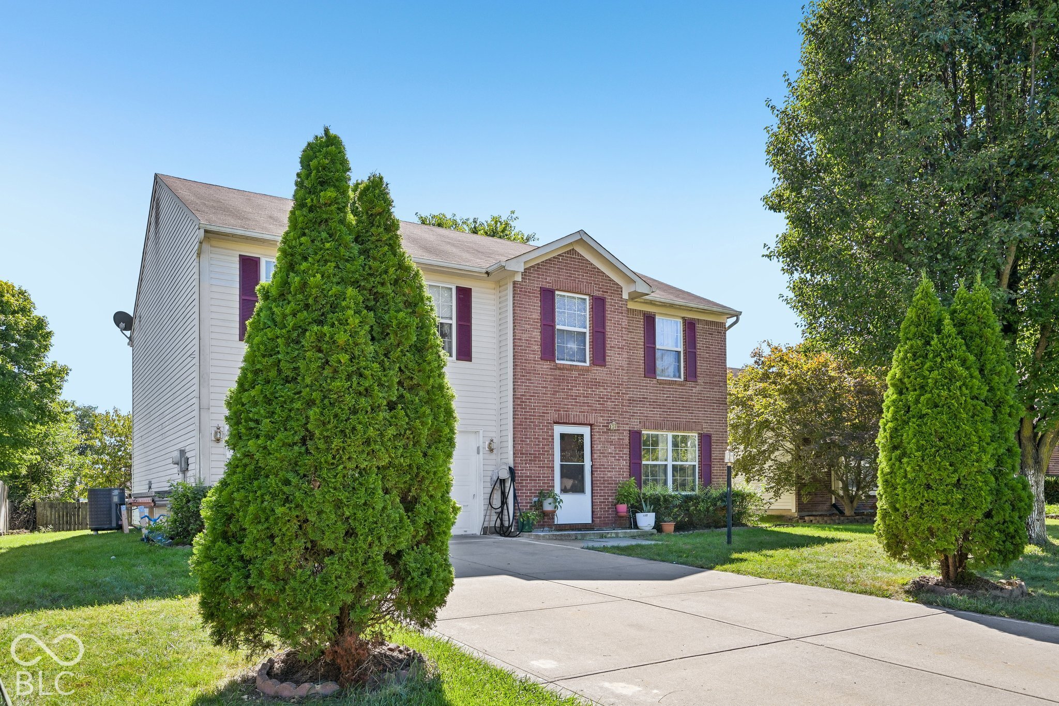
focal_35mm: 24
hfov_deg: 72.6
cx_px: 530
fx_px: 721
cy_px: 353
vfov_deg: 52.2
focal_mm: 24.5
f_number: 8
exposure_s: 1/200
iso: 100
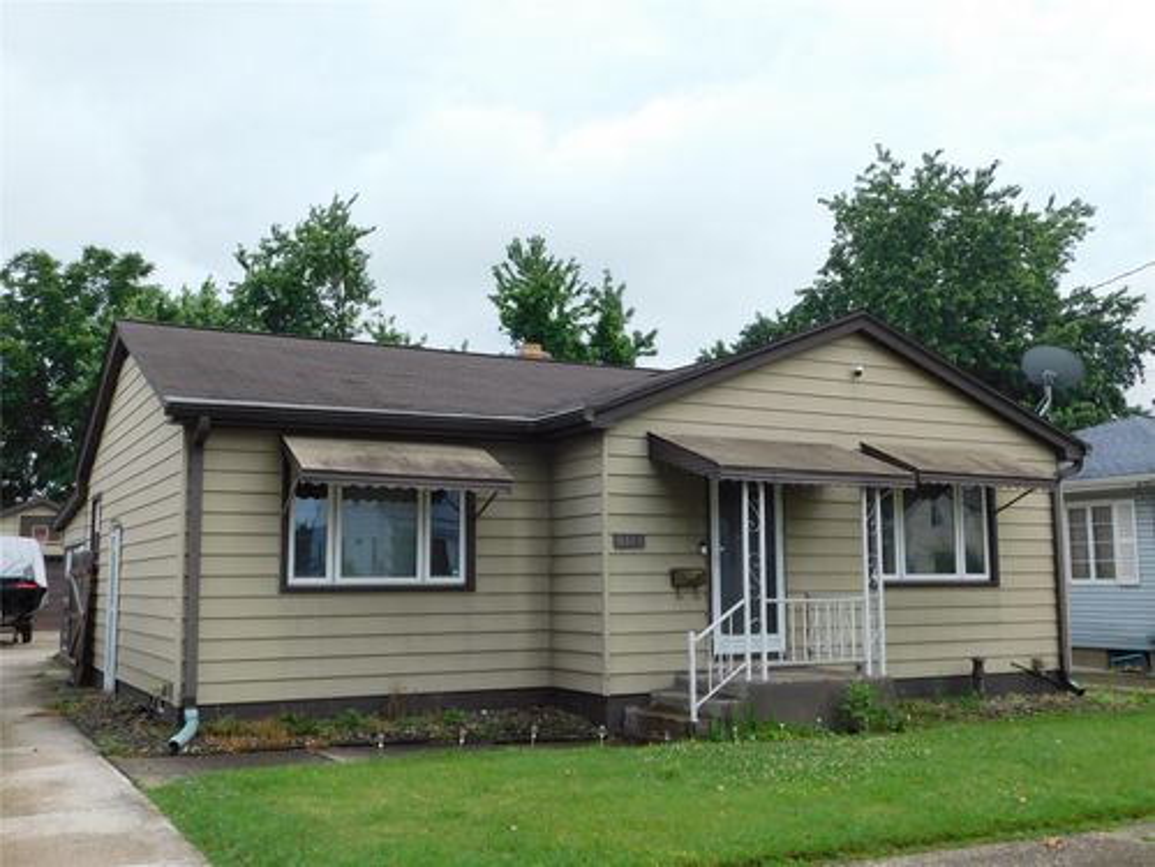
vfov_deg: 39.7
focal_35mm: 36
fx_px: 1201
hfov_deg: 51.4
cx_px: 578
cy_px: 434
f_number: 3.5
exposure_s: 1/800
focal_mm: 6.3
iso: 125
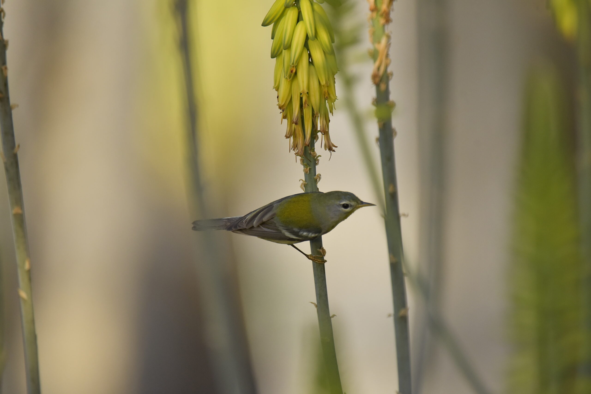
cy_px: 197
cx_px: 296
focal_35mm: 400
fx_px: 6569
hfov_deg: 5.2
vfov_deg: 3.4
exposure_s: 1/2000
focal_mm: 400
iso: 2500
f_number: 5.6
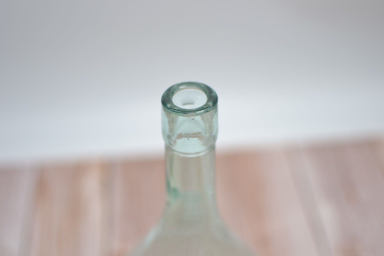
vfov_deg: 25.7
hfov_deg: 37.9
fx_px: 560
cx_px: 192
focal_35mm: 52
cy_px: 128
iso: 100
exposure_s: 1/500
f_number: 1.8
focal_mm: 35
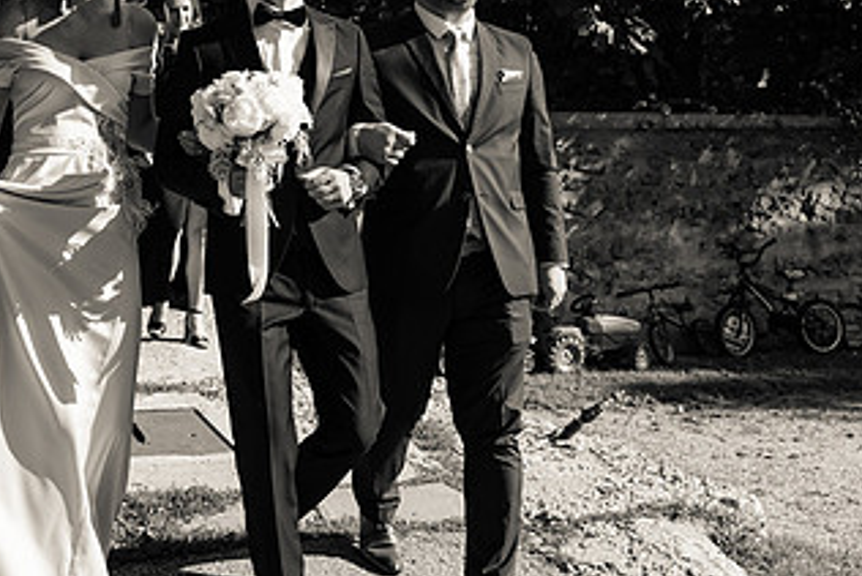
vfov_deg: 24.4
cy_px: 149
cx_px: 180
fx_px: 1317
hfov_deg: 35.1
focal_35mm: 55
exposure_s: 1/500
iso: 100
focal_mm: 30
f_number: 5.6
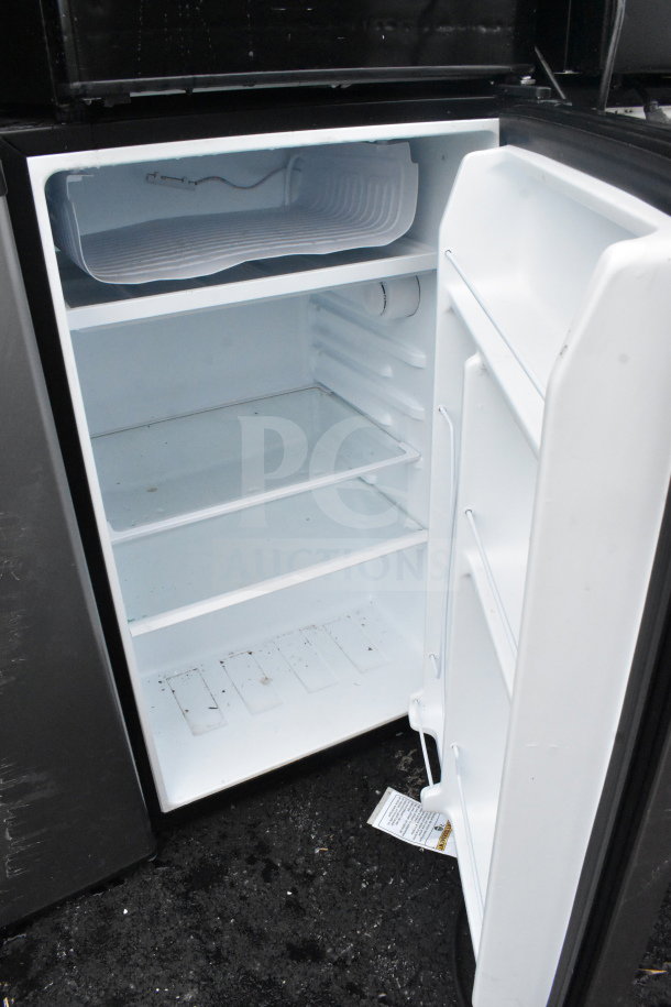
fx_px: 755
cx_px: 336
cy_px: 504
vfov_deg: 67.4
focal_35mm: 27
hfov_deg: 47.9
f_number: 14
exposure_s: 1/800
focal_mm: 18
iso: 6400
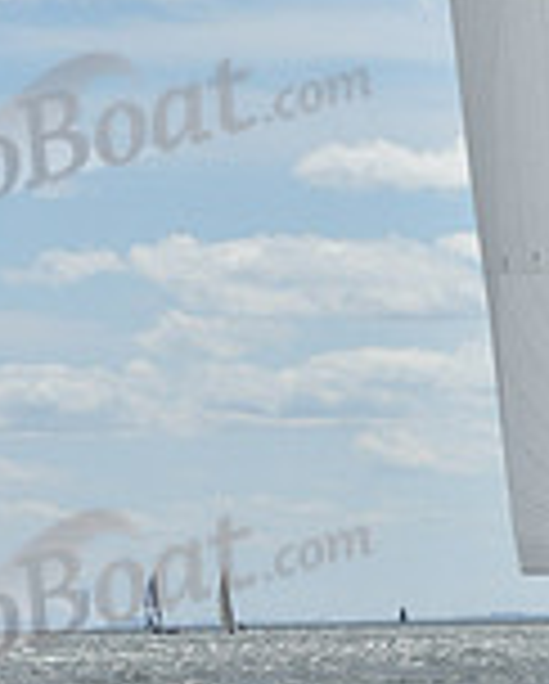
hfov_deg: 3.9
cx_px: 605
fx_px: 7966
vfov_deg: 4.9
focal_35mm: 393
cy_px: -148
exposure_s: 1/1250
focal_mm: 110
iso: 320
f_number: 10
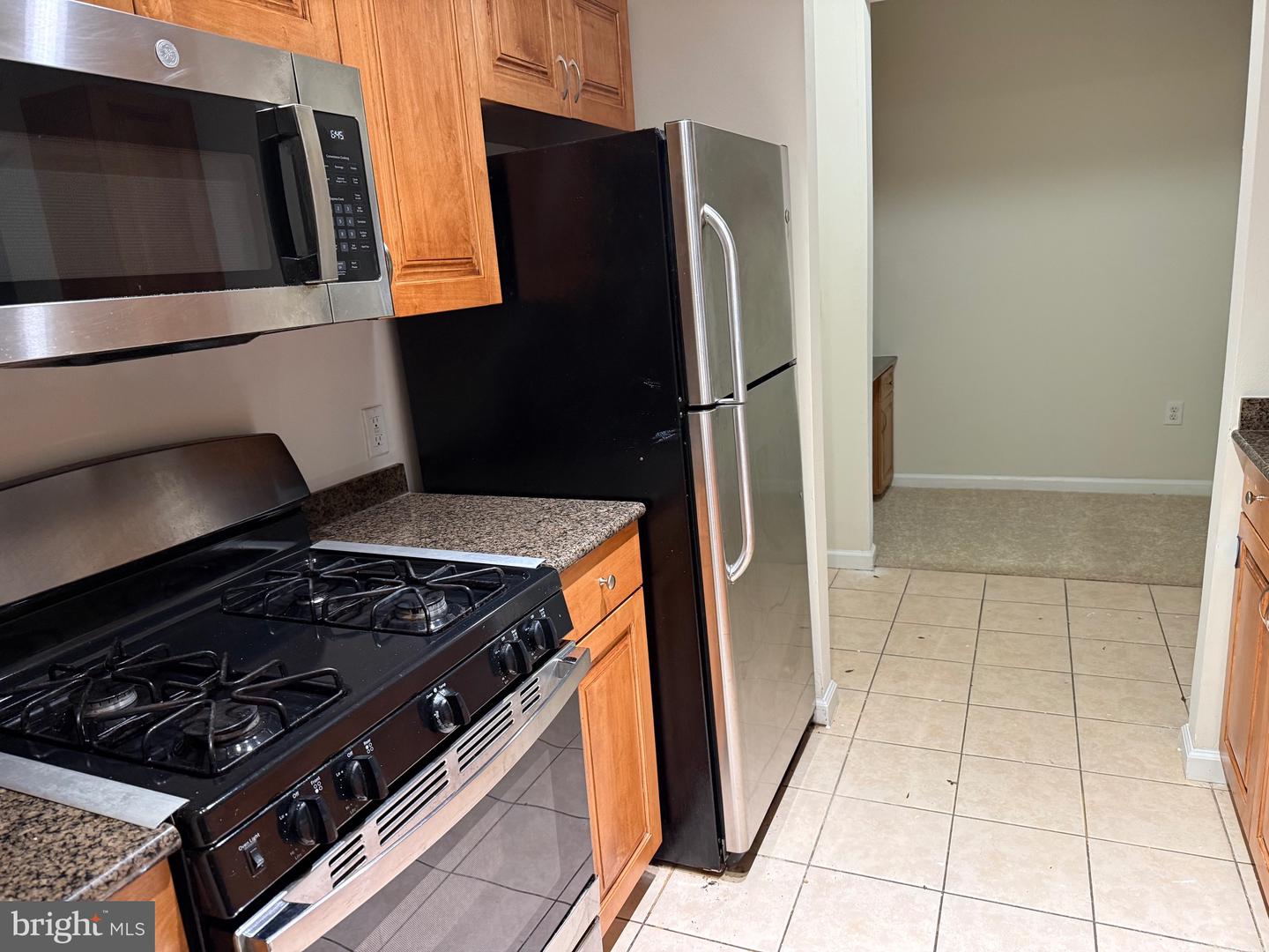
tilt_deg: -12.2
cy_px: 476
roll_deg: +5.3
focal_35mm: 24
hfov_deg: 71.6
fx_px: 880
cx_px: 634
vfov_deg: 56.8
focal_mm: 6.76
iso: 320
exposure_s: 1/60
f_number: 1.78
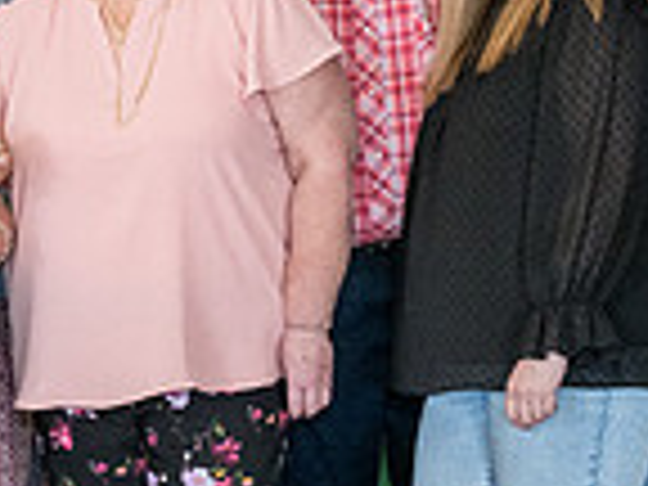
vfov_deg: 10.9
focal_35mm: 136
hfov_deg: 14.4
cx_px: 58
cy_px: 128
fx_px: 2546
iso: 3200
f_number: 6.3
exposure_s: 1/250
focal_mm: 35
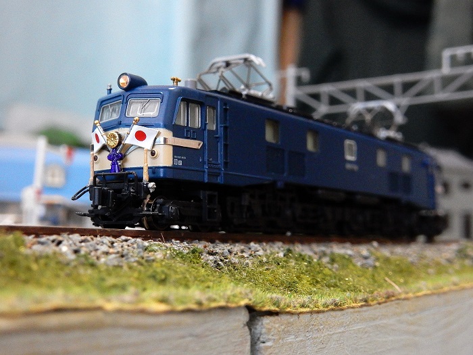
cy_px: 178
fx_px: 820
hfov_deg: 32.2
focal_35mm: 60
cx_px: 236
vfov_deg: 24.4
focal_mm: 10.7
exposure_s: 1/20
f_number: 4.5
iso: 800
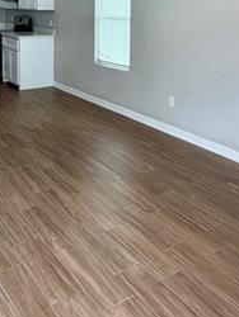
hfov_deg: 33.6
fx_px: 395
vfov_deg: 39.9
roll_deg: -0.4
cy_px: 20
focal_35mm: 43
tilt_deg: -1.6
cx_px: 133
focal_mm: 2.22
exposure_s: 1/120
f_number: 2.2
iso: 100
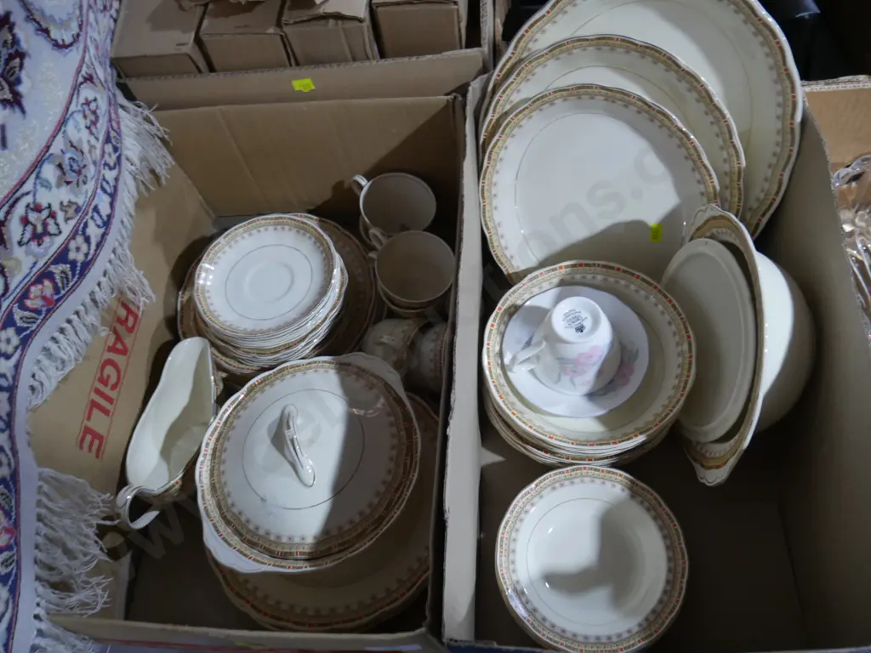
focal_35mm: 28
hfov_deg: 63.4
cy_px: 326
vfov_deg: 49.7
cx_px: 436
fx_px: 705
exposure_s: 1/60
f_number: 3.5
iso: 800
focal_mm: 14
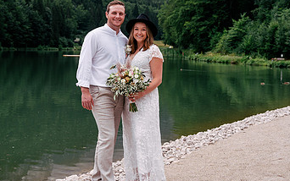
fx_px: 514
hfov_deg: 31.5
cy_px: 58
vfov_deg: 20.0
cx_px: 144
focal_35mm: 65
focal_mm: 36
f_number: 4
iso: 250
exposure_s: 1/250
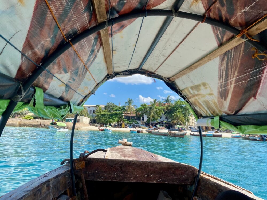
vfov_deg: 53.1
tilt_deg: +6.8
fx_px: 201
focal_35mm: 26
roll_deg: -2.3
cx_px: 134
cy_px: 100
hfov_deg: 67.3
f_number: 1.8
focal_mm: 4.25
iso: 32
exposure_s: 1/1429
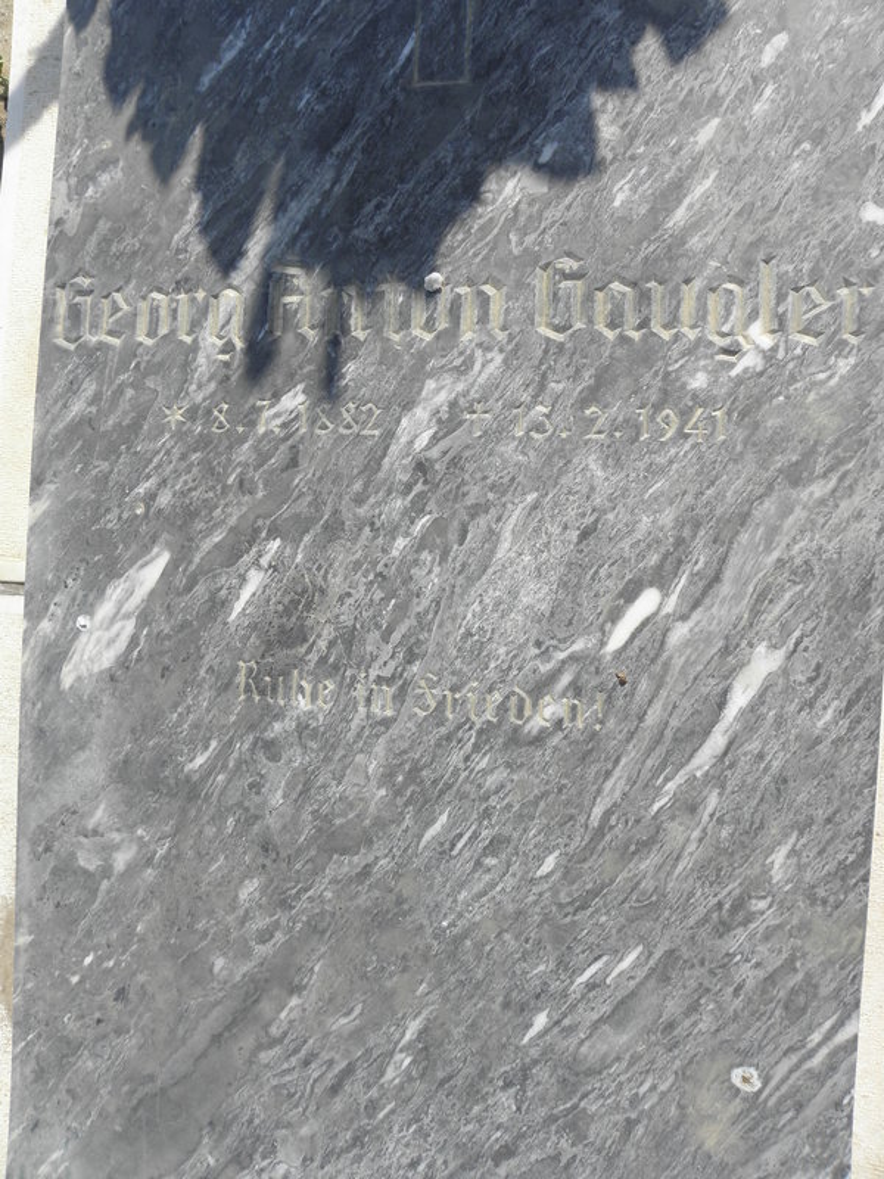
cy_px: 590
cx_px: 442
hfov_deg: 53.1
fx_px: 885
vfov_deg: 67.3
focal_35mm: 26
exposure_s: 1/250
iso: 64
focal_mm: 4.6
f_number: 5.6
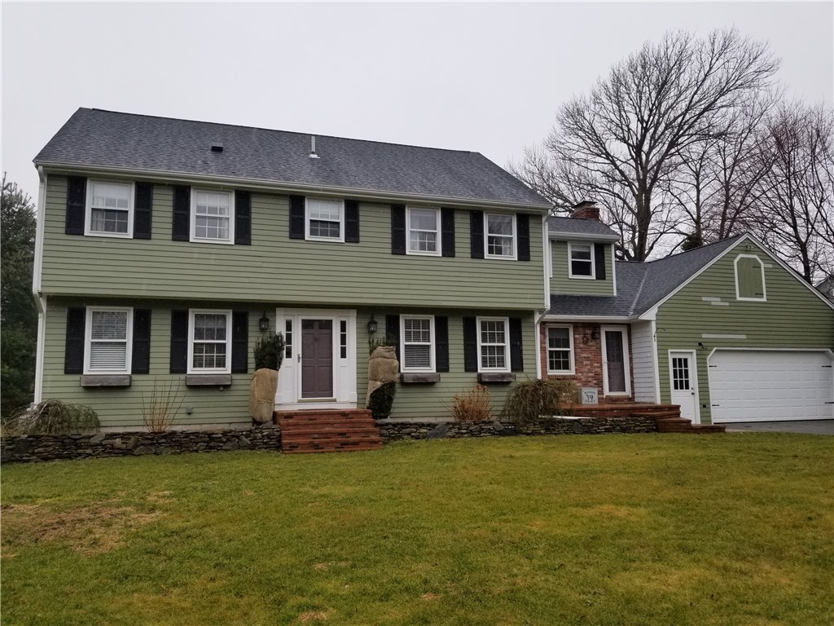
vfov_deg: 53.1
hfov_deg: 67.3
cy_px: 313
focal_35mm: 26
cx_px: 417
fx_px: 626
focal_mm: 4.25
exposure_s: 1/616
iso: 50
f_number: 1.7
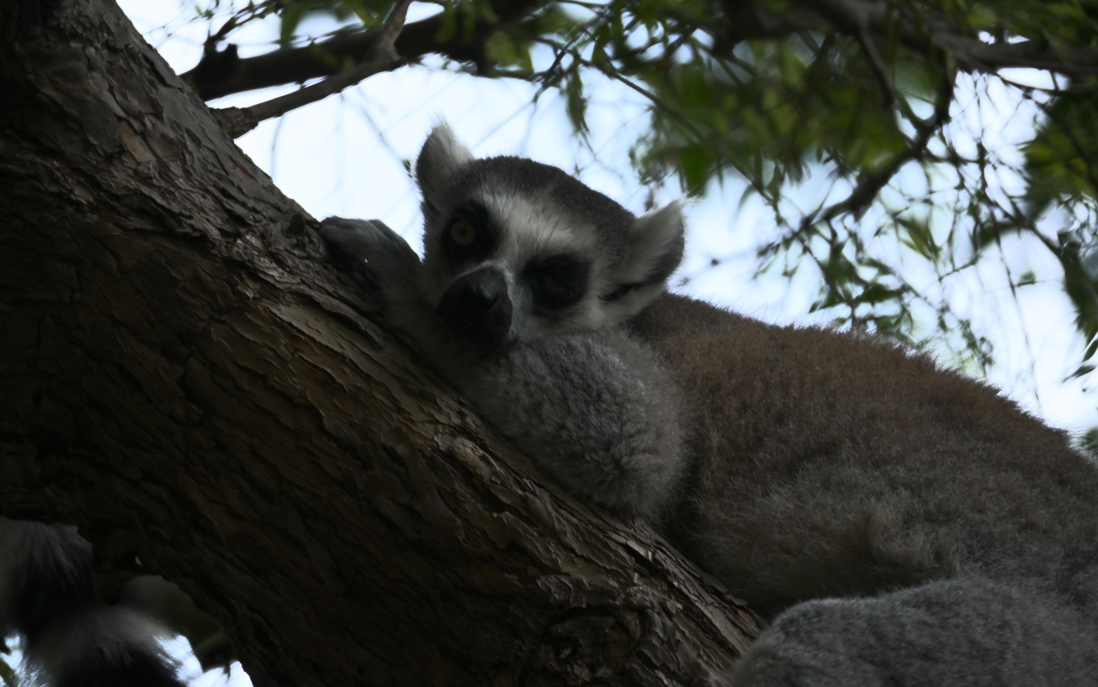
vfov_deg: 3.4
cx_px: 549
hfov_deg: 5.5
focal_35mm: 383
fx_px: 11461
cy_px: 341
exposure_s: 1/400
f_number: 6.3
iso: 800
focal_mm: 250
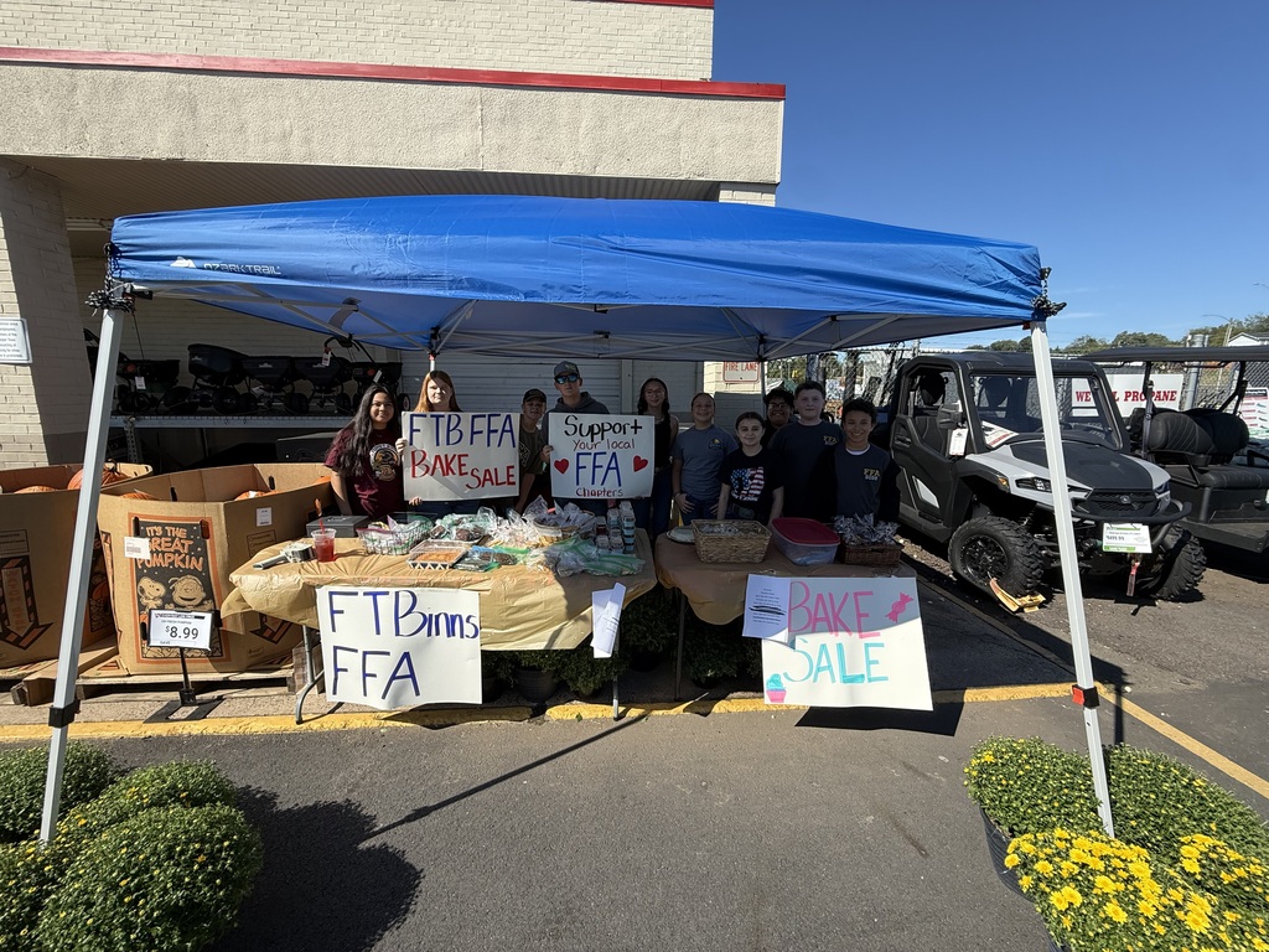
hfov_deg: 102.1
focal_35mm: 14
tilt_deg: -9.9
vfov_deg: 85.7
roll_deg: -0.5
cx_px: 634
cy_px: 476
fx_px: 513
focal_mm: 2.22
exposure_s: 1/1125
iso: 64
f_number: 2.2
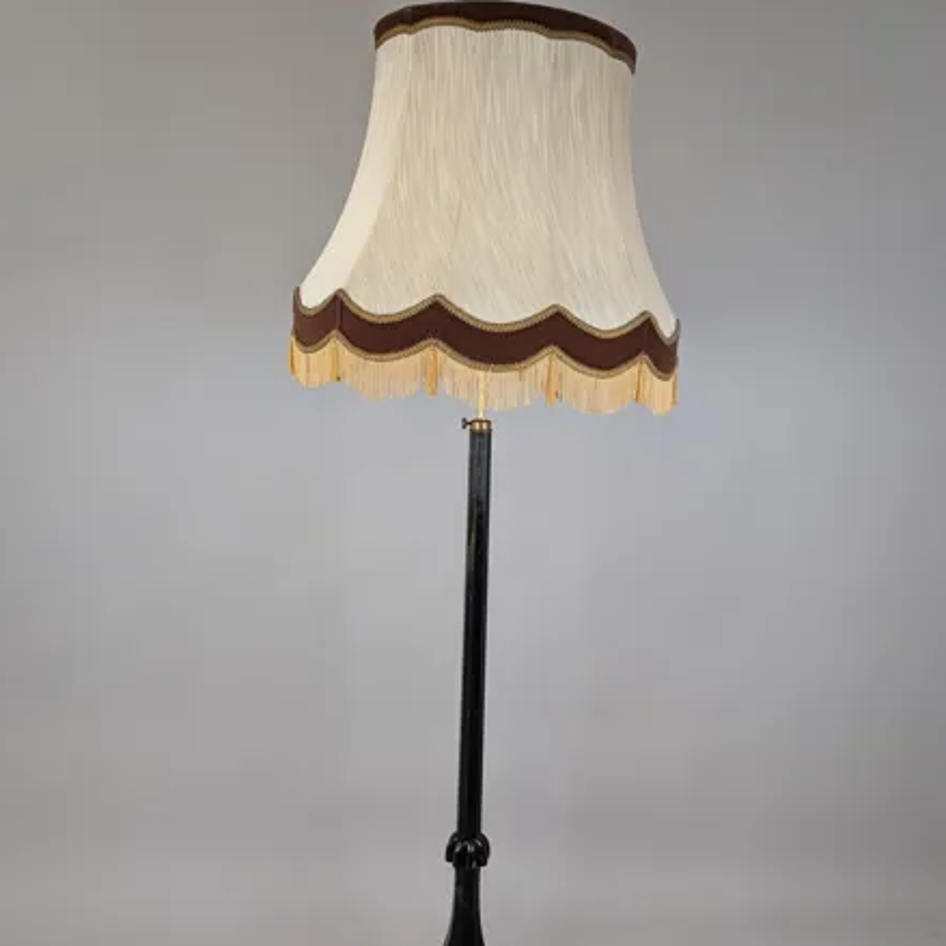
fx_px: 897
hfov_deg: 55.6
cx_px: 483
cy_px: 606
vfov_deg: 54.8
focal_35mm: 29
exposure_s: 1/100
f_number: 1.7
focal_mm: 4.53
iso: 63
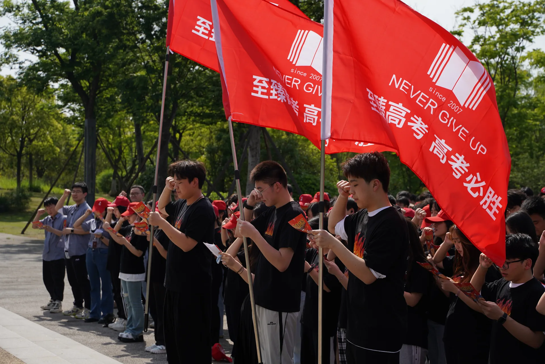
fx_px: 1135
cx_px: 272
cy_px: 182
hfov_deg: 27.0
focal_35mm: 75
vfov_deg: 18.2
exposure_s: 1/640
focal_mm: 75
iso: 160
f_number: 8
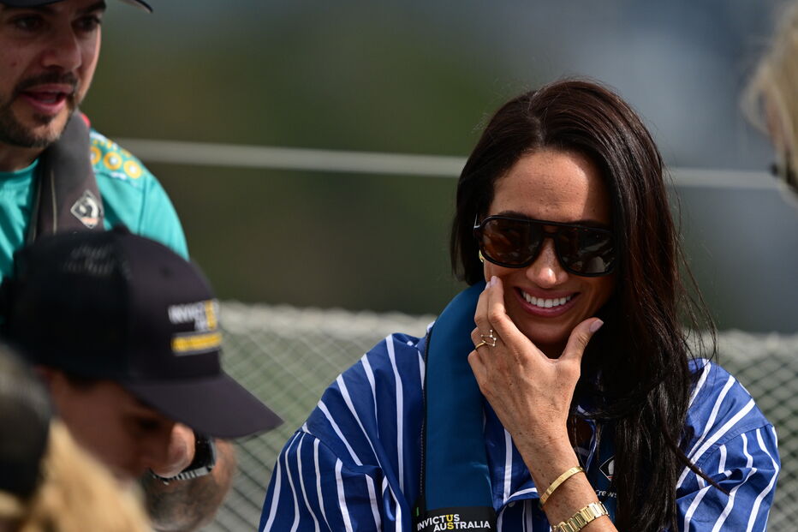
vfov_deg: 2.5
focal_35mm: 560
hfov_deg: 3.7
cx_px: 399
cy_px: 266
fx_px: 12410
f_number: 4.5
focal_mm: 560
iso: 1000
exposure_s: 1/8000
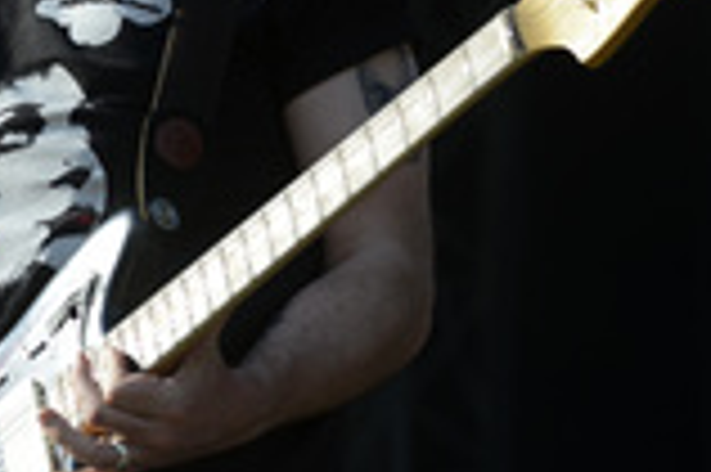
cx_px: 155
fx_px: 5524
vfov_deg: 4.9
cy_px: 72
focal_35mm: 280
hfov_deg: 7.4
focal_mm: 98
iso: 100
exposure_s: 1/640
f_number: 4.5
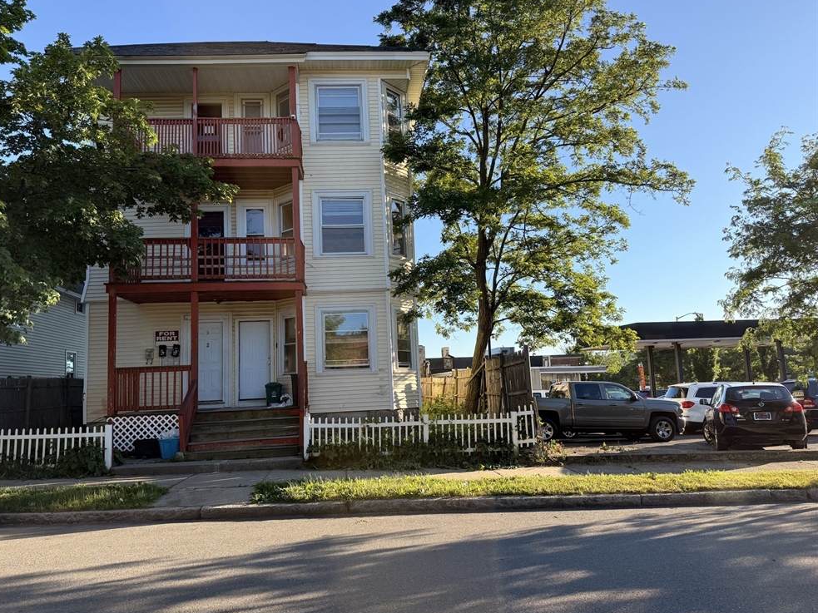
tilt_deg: +7.4
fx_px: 591
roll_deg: +2.0
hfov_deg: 69.4
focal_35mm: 25
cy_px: 313
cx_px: 393
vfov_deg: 54.9
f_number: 1.78
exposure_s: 1/1949
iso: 100
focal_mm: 6.76
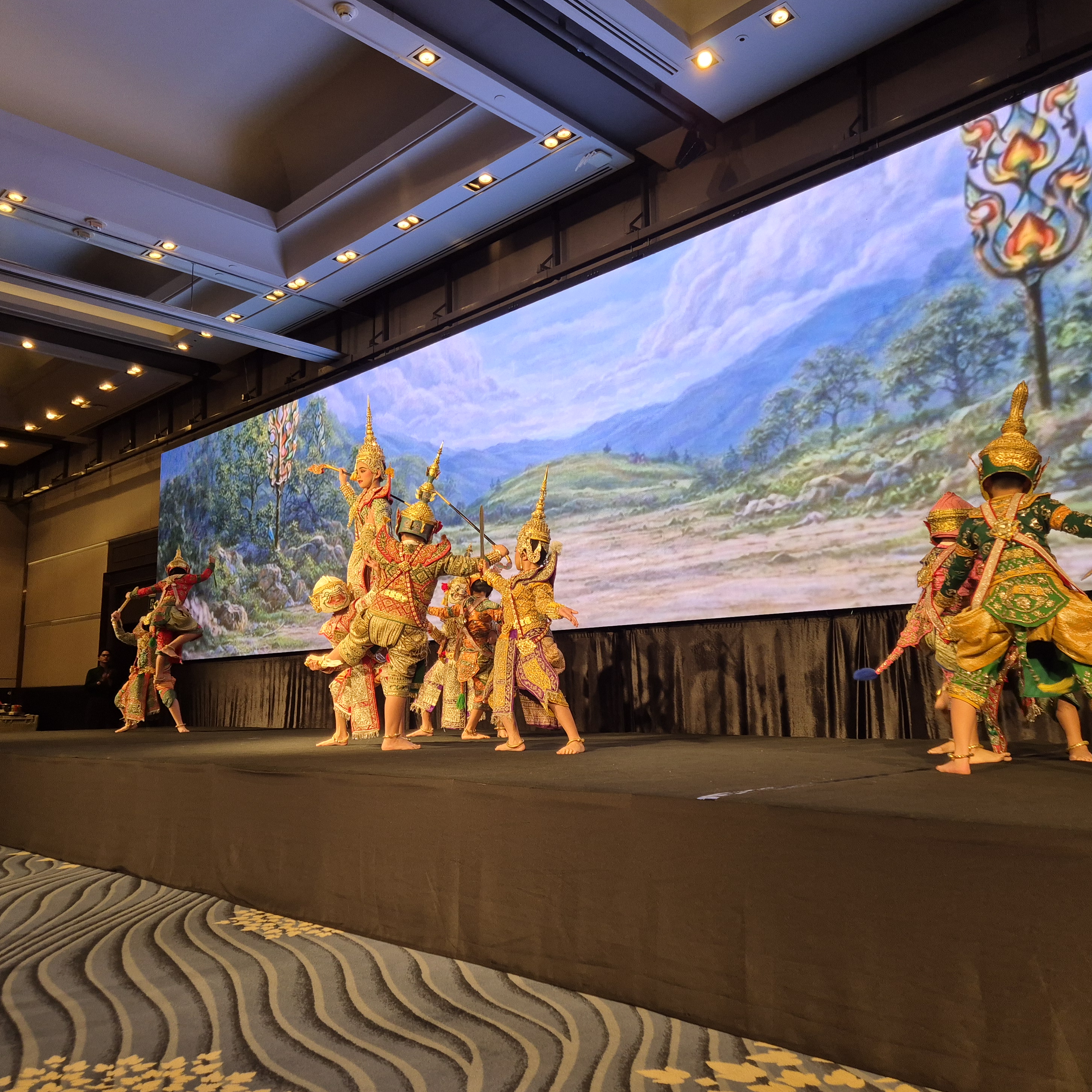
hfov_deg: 57.3
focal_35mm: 28
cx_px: 572
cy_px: 535
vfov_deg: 57.3
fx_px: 999
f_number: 1.8
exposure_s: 1/100
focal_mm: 5.4
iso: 160
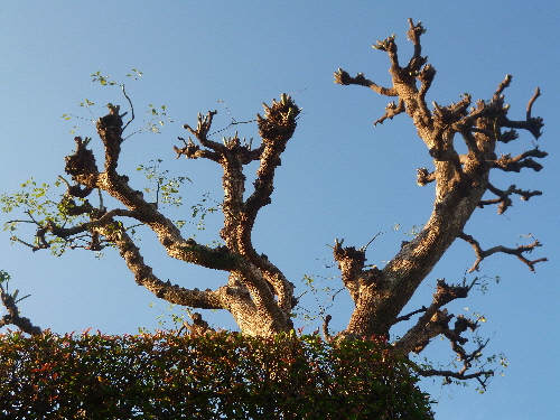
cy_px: 210
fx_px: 663
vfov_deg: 35.1
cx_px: 280
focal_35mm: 41
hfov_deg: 45.8
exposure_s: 1/400
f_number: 3.1
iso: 100
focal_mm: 7.3
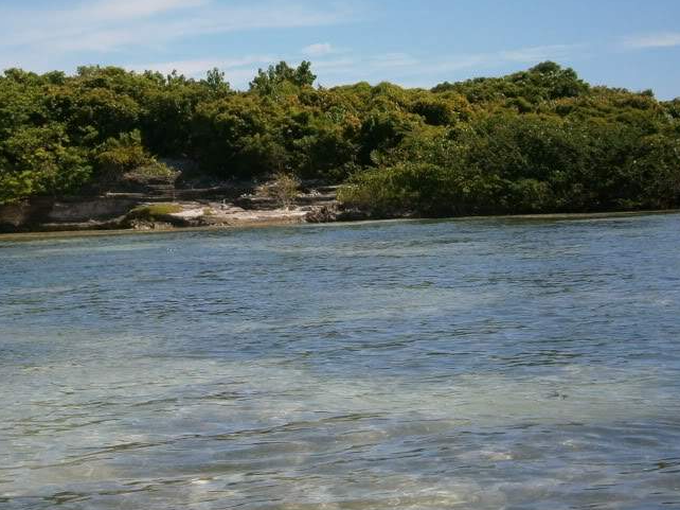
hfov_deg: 25.8
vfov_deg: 19.6
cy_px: 214
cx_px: 200
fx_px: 1473
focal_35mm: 75
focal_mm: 8.3
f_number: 3.4
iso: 80
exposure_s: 1/1600
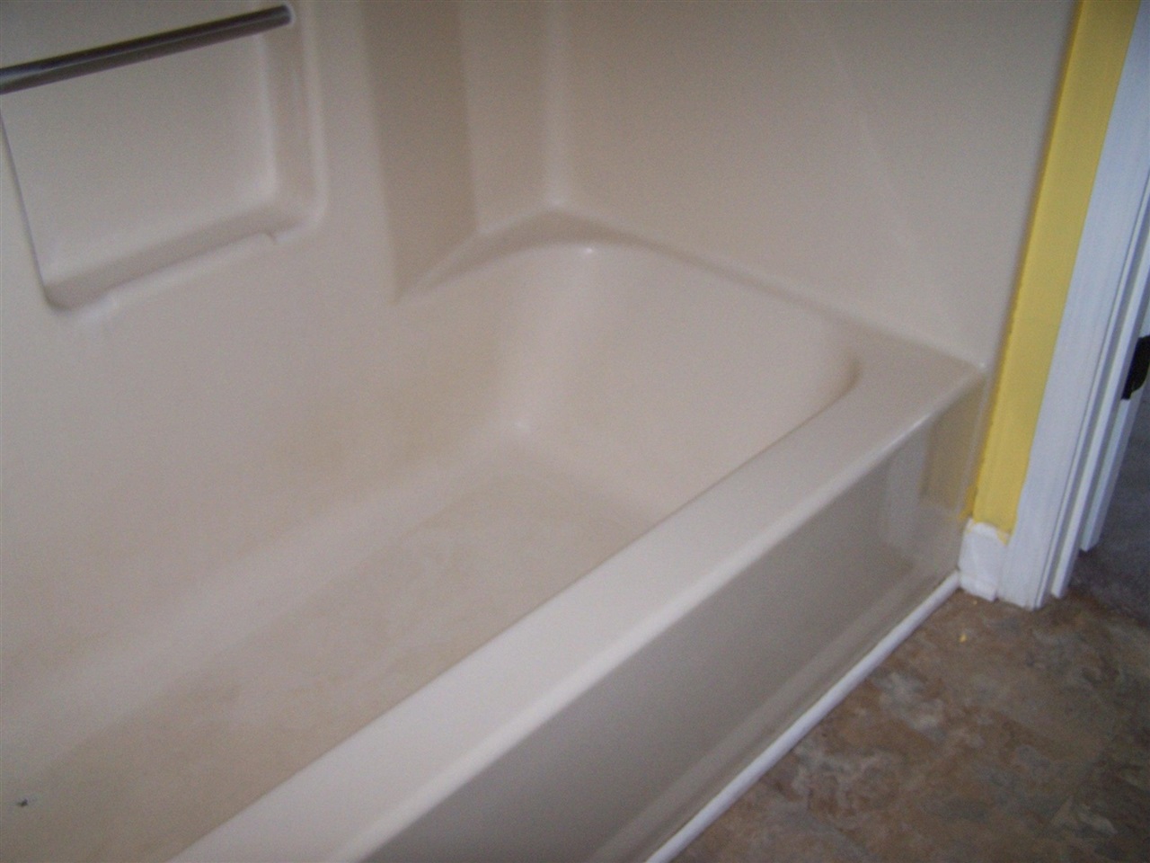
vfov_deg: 37.7
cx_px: 575
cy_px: 432
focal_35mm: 38
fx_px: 1262
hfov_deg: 49.0
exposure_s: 1/60
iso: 140
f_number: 2.8
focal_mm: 6.3
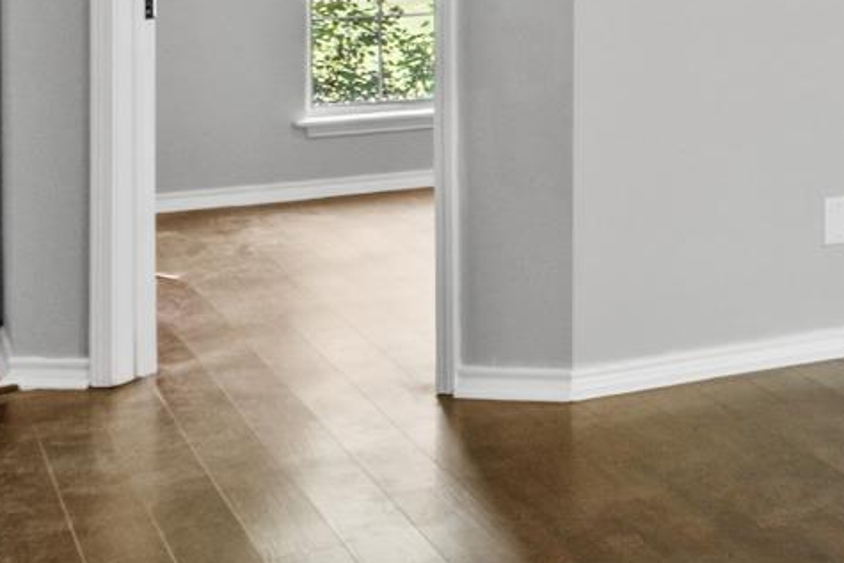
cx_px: 1443
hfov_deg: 20.0
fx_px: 1853
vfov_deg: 16.7
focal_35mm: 79
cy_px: -67
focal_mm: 10
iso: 400
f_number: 8
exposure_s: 1/10
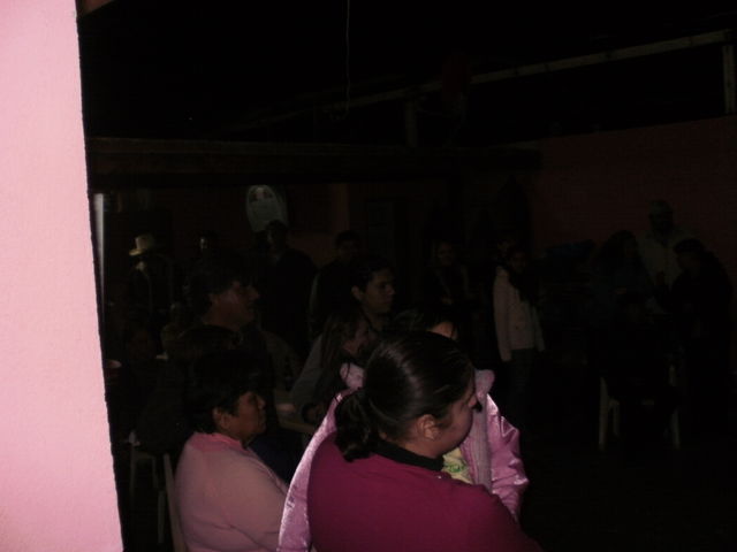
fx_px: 766
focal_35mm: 36
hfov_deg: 51.4
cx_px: 368
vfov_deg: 39.7
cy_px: 276
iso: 125
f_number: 3.5
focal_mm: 6.3
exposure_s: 1/30
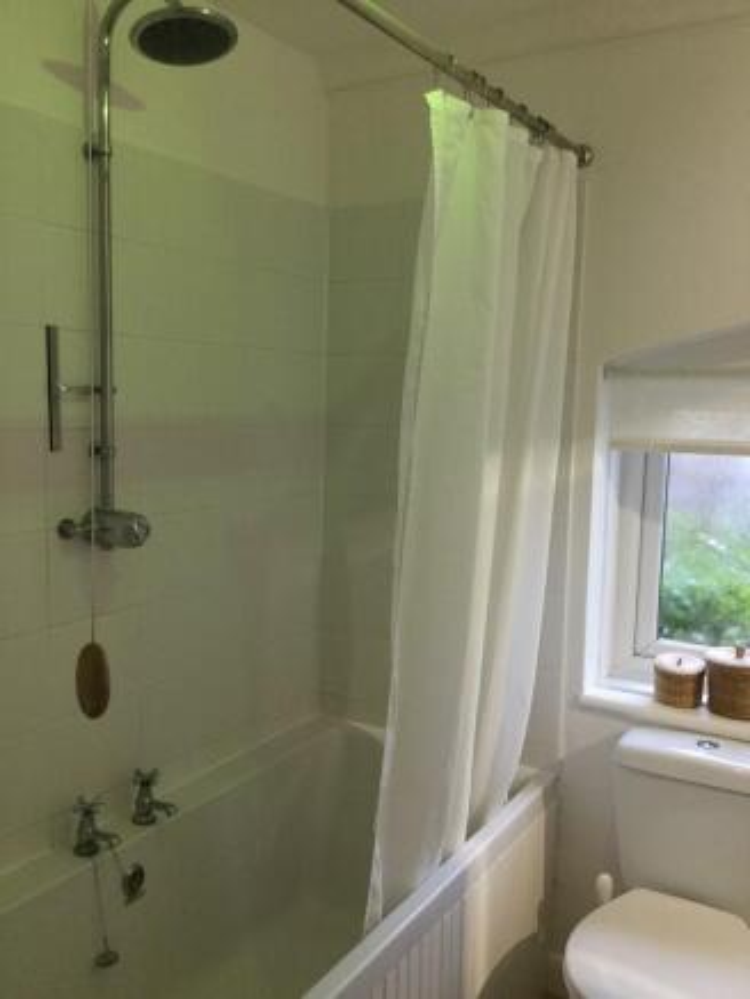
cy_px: 500
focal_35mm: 31
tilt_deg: -7.0
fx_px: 895
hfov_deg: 45.5
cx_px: 375
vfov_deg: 58.3
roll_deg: -1.0
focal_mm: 3.3
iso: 125
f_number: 2.4
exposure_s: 1/33
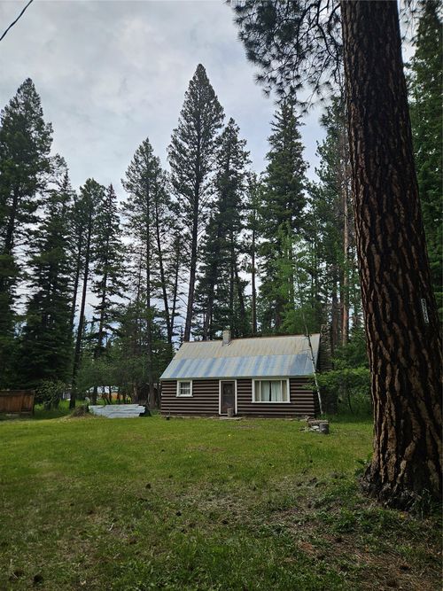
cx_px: 222
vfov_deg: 73.9
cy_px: 296
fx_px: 393
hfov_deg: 58.9
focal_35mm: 23
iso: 25
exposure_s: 1/1410
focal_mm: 5.4
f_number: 1.8
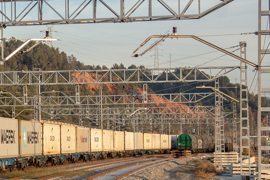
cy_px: 107
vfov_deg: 8.5
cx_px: -93
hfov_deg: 12.3
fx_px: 1207
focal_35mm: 161
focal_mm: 46
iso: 500
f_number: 4.5
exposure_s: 1/800
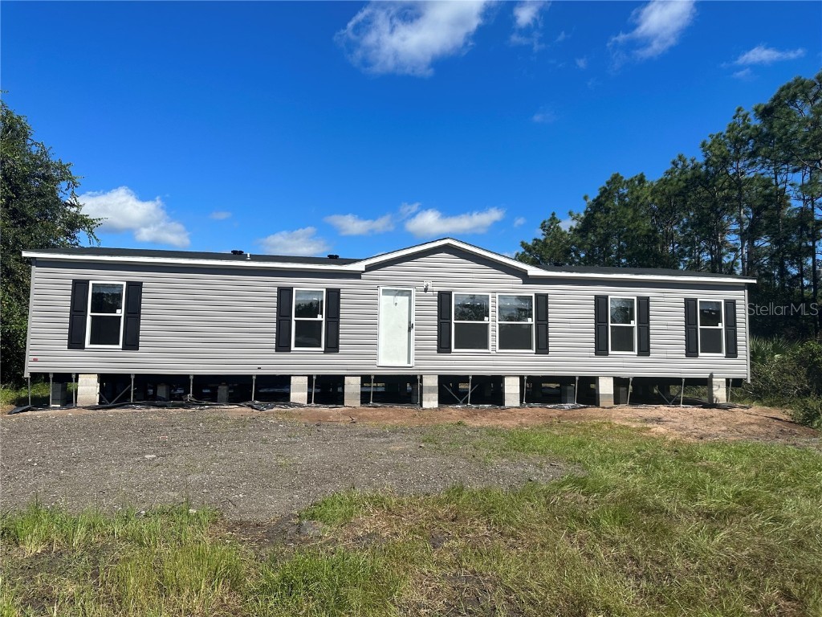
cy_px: 308
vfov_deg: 56.8
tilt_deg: +4.6
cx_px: 411
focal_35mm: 24
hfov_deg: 71.6
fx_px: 570
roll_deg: -1.9
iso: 80
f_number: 1.78
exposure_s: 1/5525
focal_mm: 6.86
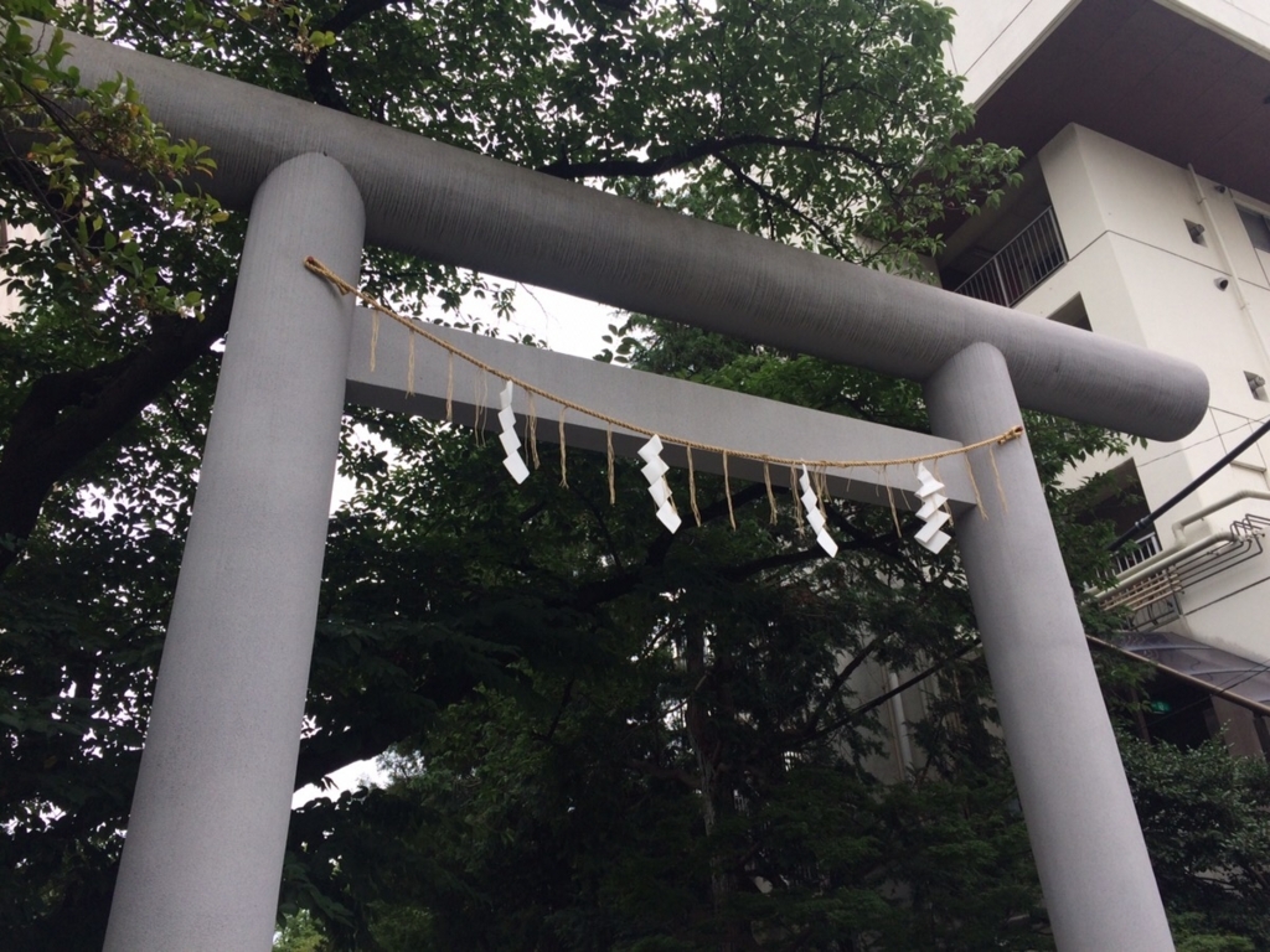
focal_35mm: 29
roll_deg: +3.4
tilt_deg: +30.0
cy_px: 476
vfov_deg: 48.2
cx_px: 635
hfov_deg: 61.7
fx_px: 1064
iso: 32
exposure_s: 1/406
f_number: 2.2
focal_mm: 4.15
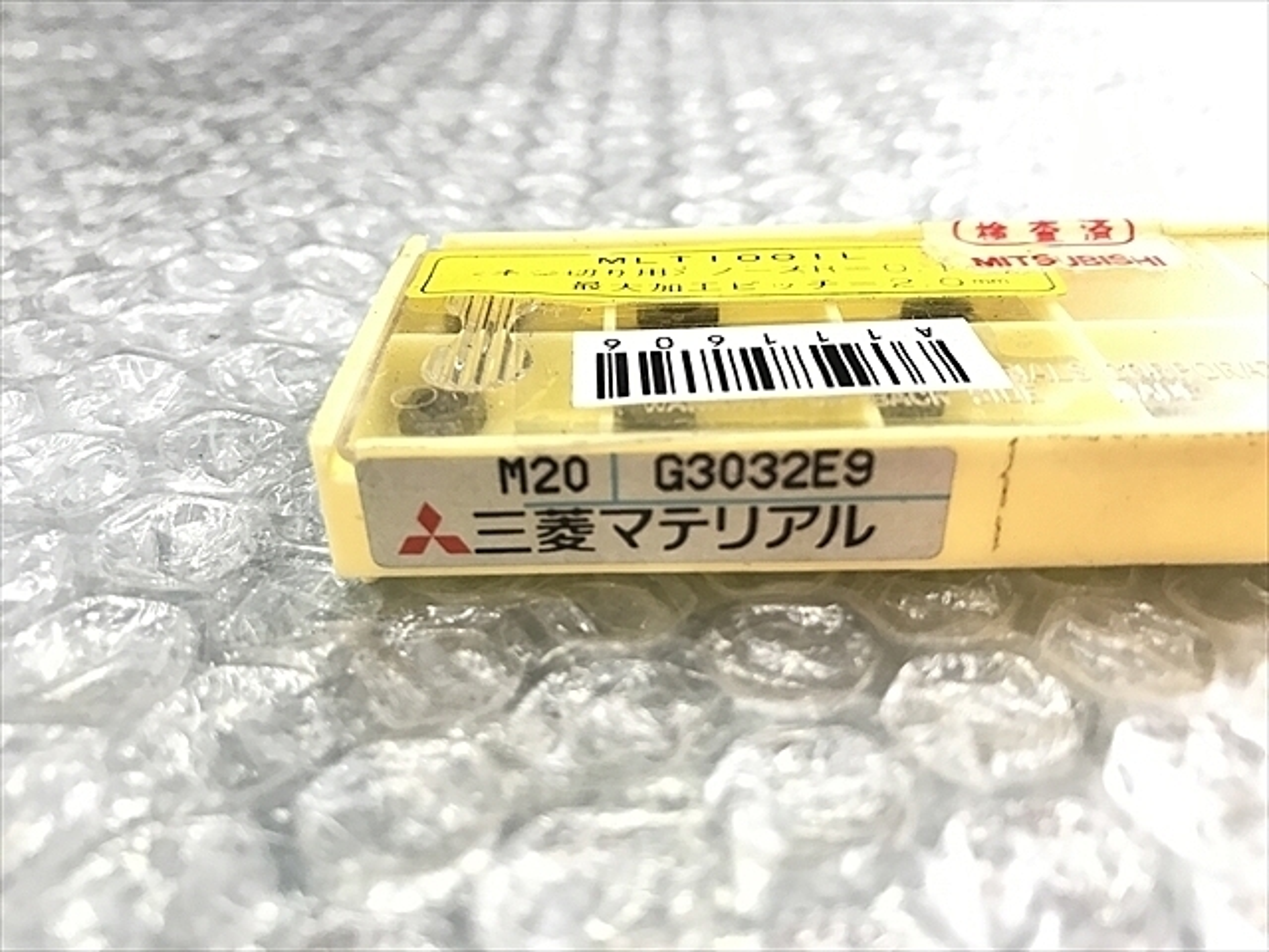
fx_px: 1026
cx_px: 634
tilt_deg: -31.4
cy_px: 476
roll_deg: +0.4
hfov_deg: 63.4
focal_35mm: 28
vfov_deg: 49.7
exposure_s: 1/20
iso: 40
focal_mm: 3.99
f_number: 1.8
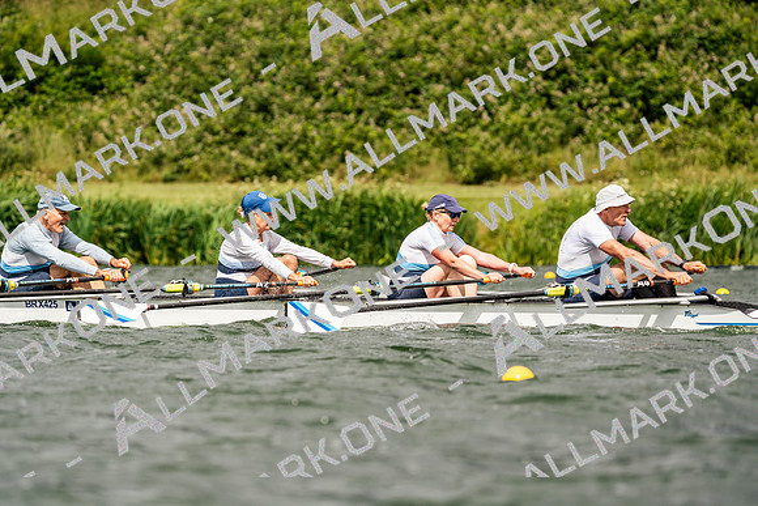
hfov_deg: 6.6
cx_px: 379
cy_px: 253
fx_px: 6571
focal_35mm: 312
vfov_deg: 4.4
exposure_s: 1/2000
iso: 200
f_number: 6.3
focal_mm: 312
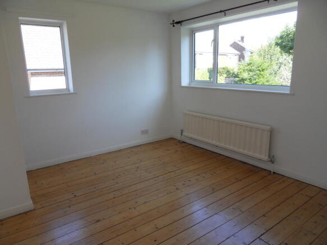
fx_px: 227
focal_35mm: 24
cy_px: 122
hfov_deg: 71.6
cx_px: 164
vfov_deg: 56.8
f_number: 3.3
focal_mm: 4.2
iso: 80
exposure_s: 1/90
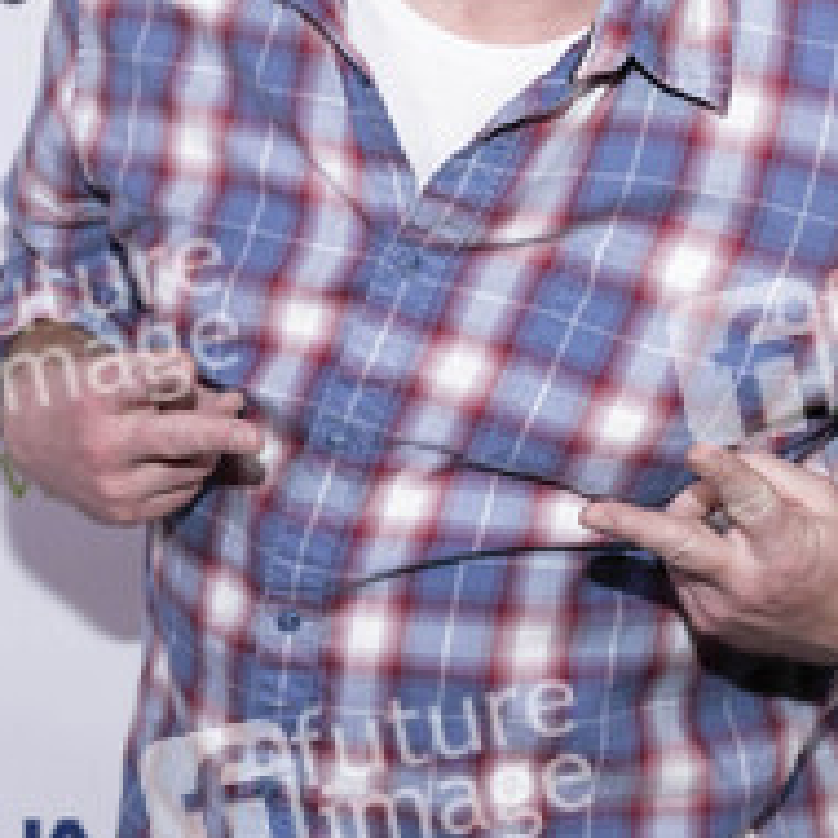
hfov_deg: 19.1
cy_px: 123
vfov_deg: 18.8
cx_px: 494
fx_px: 2492
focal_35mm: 91
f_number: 5.6
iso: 800
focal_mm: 51
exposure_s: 1/200
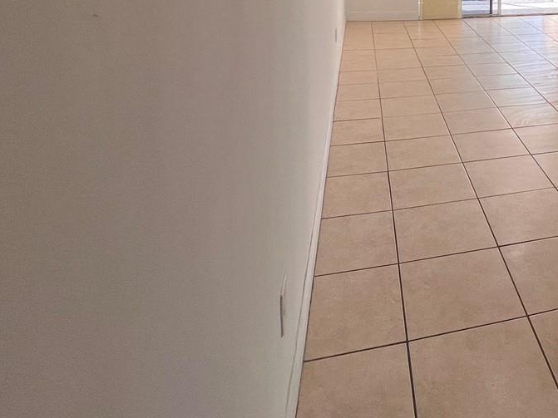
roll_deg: -0.6
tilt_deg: -4.0
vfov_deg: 38.0
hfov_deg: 49.9
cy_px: -39
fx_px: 500
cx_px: 531
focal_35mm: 31
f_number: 1.8
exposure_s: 1/120
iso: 50
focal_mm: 1.57
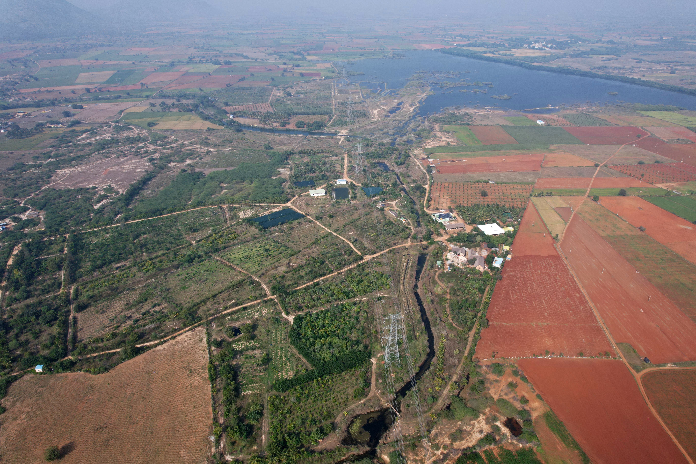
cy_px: 232
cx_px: 348
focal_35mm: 22
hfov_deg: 78.6
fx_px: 425
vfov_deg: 57.2
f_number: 2.8
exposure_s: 1/1500
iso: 110
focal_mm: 8.38
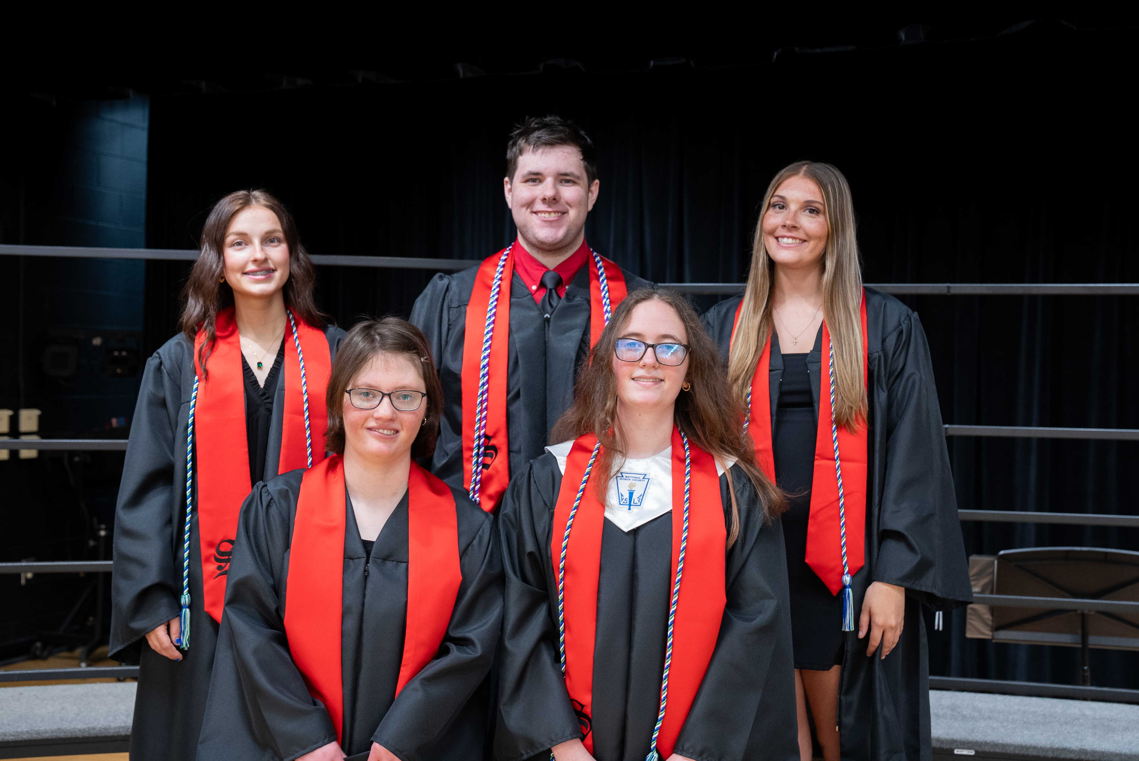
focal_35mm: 47
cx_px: 570
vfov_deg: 28.7
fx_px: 1488
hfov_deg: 41.9
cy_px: 380
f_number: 5
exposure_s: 1/100
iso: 2000
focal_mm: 47
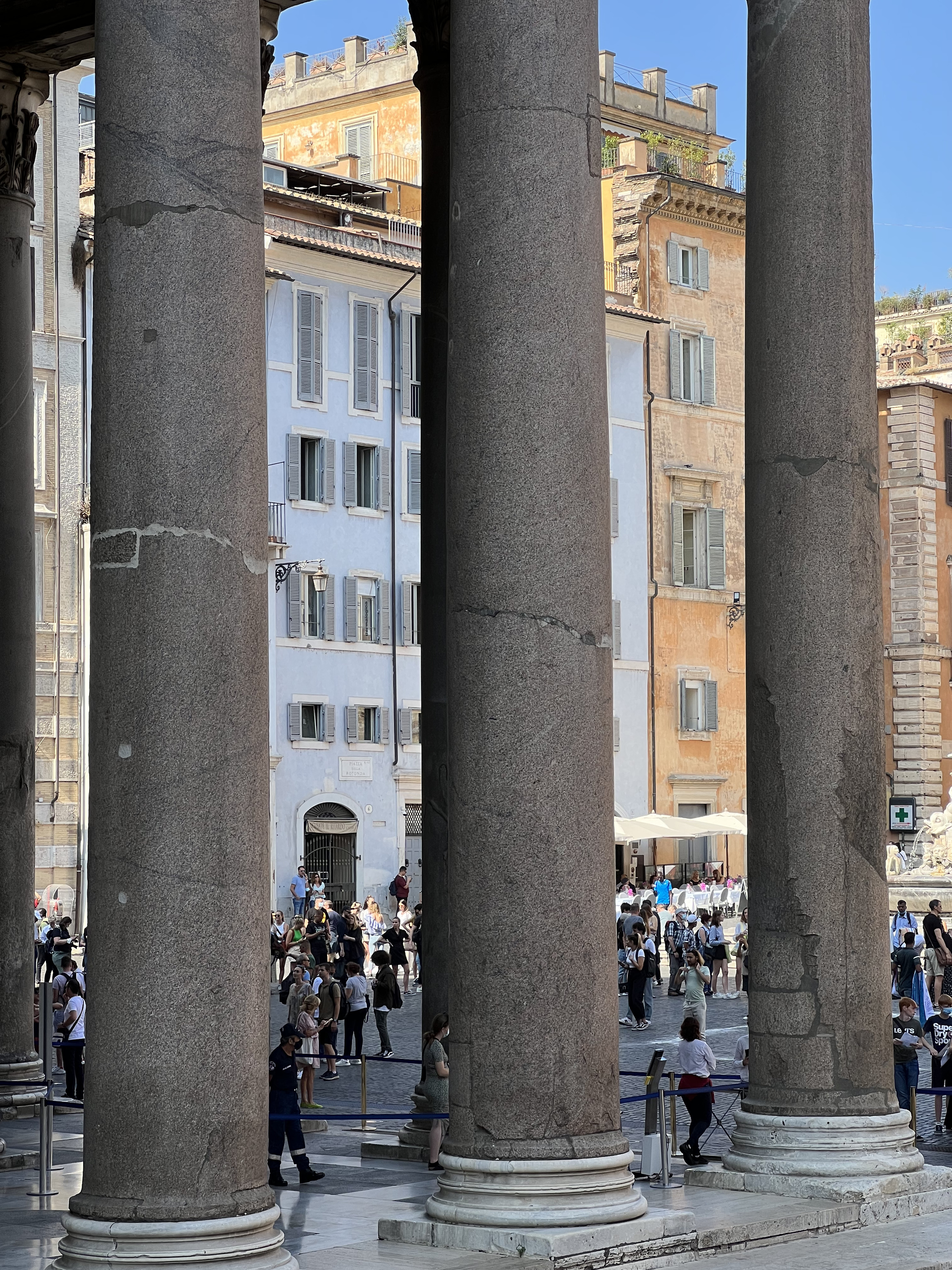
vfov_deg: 25.3
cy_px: 635
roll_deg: +0.3
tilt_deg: +4.2
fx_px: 2824
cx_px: 476
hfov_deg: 19.1
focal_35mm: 77
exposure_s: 1/314
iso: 32
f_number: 2.8
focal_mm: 9
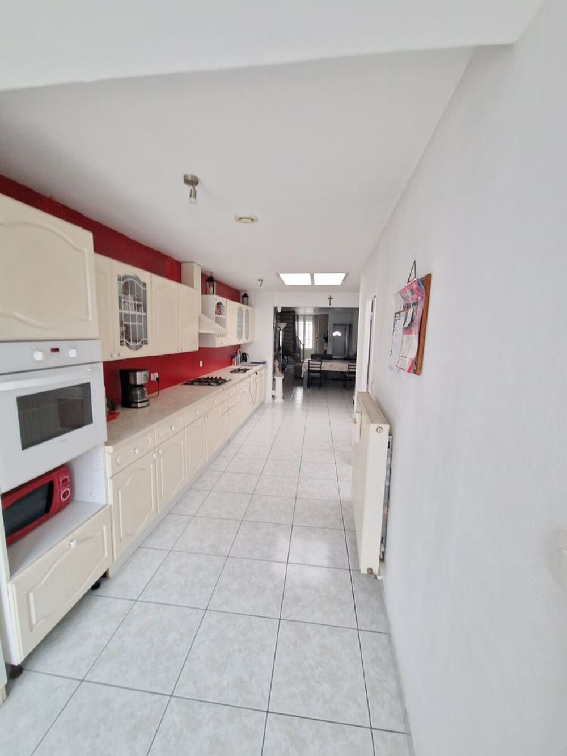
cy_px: 378
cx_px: 284
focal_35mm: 13
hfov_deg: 89.9
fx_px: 284
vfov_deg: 106.2
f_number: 2.2
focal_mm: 2.2
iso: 1250
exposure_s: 1/25
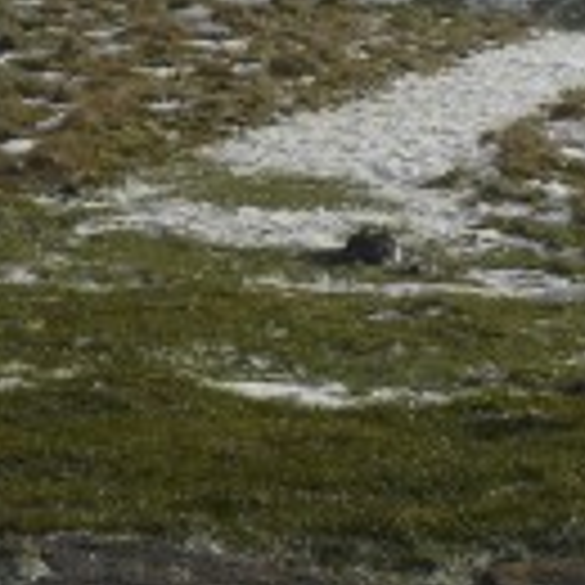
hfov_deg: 9.3
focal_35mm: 188
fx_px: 3595
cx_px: 526
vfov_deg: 9.0
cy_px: -374
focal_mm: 6
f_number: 5.6
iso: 100
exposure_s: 1/500
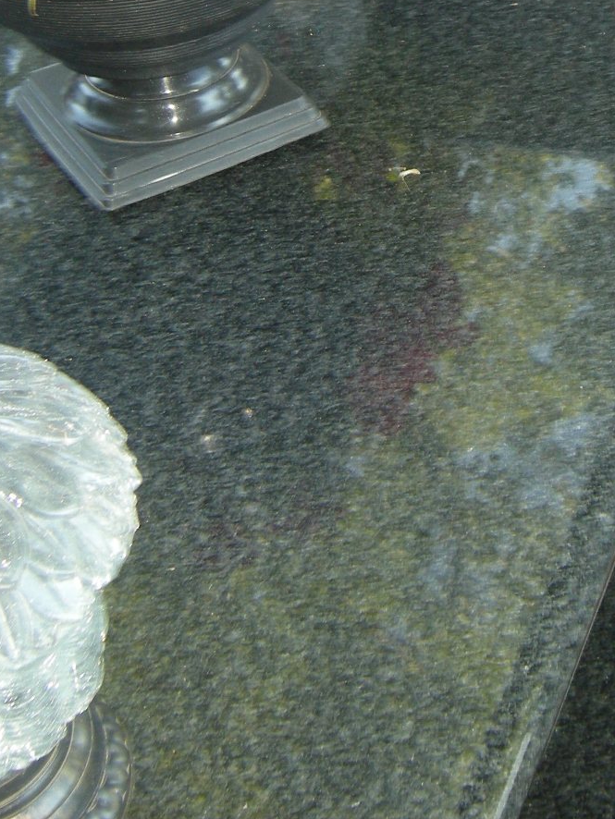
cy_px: -27
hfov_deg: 21.3
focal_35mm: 68
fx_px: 1610
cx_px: 506
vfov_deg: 26.8
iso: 112
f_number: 2.9
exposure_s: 1/49
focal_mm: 5.3
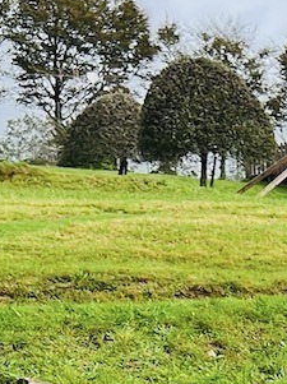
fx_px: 1208
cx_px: 483
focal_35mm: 109
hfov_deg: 12.6
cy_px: 579
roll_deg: +0.7
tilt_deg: -6.4
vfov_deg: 16.4
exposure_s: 1/1449
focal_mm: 5.7
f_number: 1.5
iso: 50
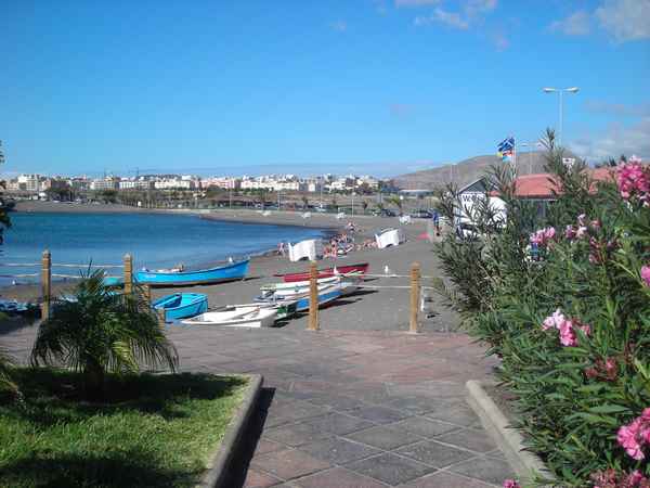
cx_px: 325
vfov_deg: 35.1
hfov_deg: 45.8
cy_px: 244
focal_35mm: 41
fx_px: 770
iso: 50
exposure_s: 1/224
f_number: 6.6
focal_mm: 6.8
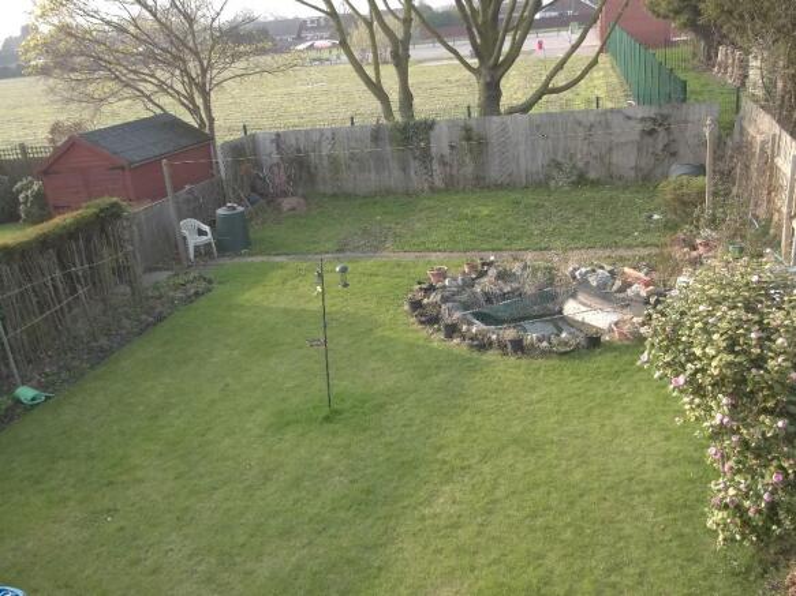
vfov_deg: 42.9
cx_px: 398
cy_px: 298
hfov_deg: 55.4
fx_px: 759
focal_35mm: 33
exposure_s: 1/160
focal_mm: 5.9
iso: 80
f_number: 3.3
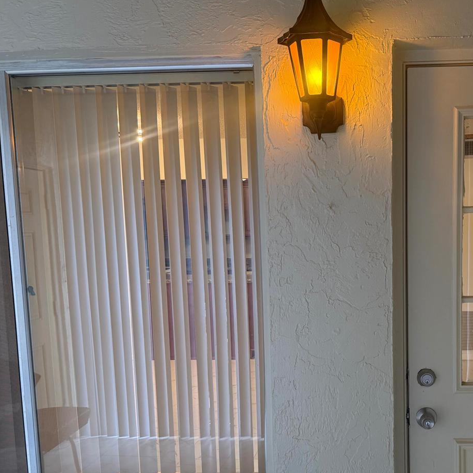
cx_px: 360
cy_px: 297
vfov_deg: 44.5
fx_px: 572
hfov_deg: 43.4
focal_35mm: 37
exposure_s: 1/238
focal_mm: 6.76
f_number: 1.78
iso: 160
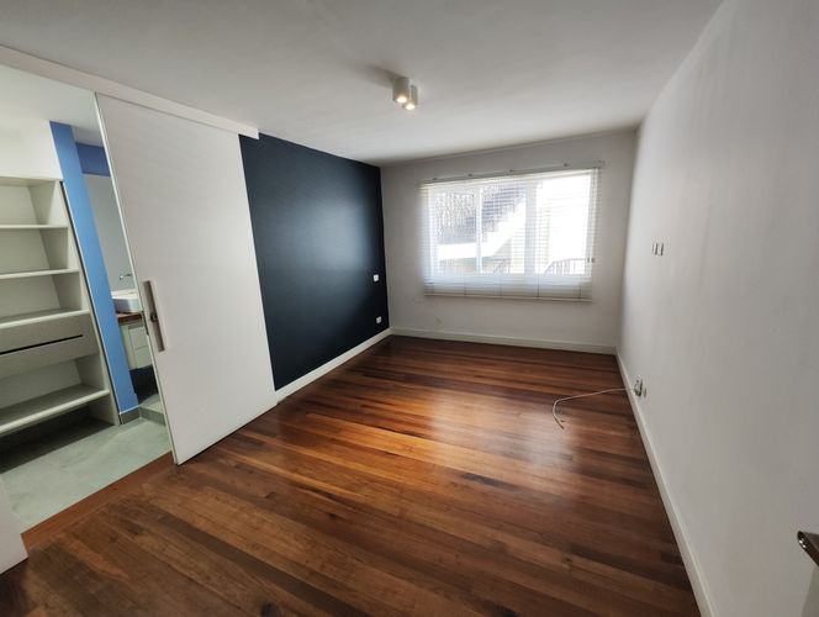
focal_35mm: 14
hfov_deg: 102.0
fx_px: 332
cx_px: 410
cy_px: 308
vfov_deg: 85.8
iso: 226
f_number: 2.2
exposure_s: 1/30
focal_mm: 2.16
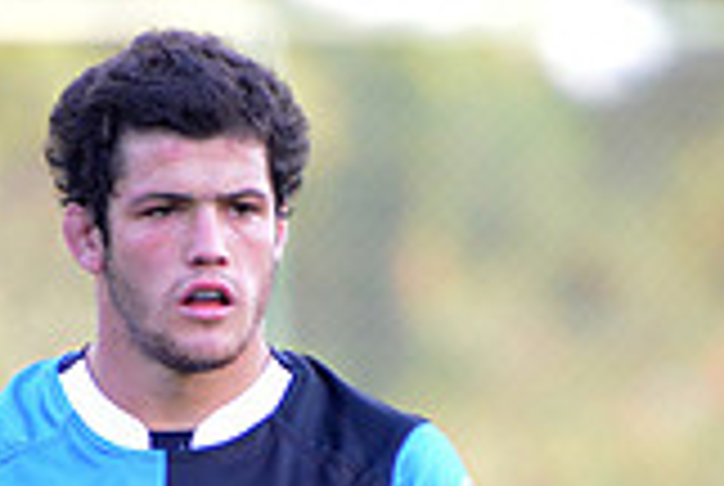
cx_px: 238
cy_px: 794
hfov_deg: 2.1
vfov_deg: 1.4
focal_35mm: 971
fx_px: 19564
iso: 1600
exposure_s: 1/250
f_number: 4
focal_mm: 270
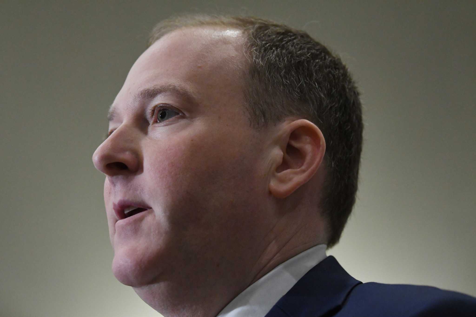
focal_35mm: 165
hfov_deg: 12.5
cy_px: 158
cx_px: 238
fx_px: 2181
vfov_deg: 8.3
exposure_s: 1/320
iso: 5000
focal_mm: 110
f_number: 2.8
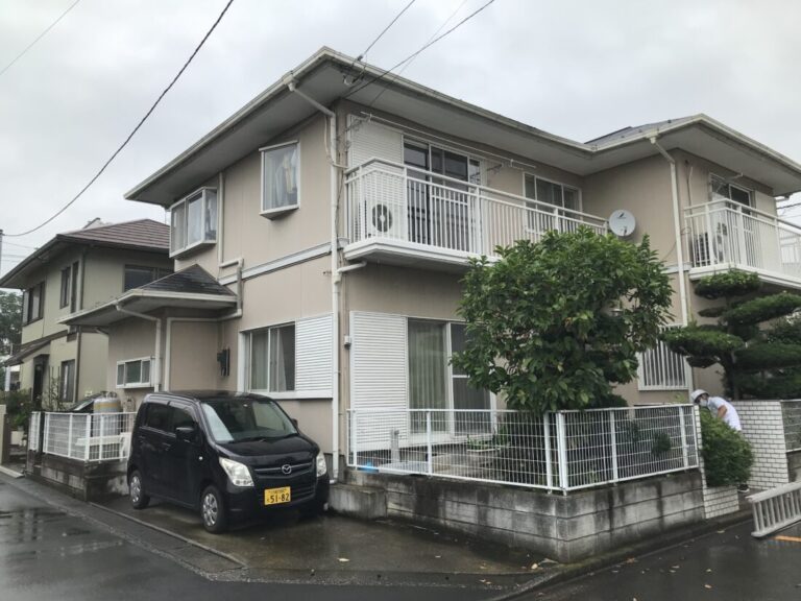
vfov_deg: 49.7
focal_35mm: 28
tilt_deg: +10.4
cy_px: 300
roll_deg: +3.6
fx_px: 648
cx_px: 400
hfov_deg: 63.4
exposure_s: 1/785
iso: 20
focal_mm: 3.99
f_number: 1.8
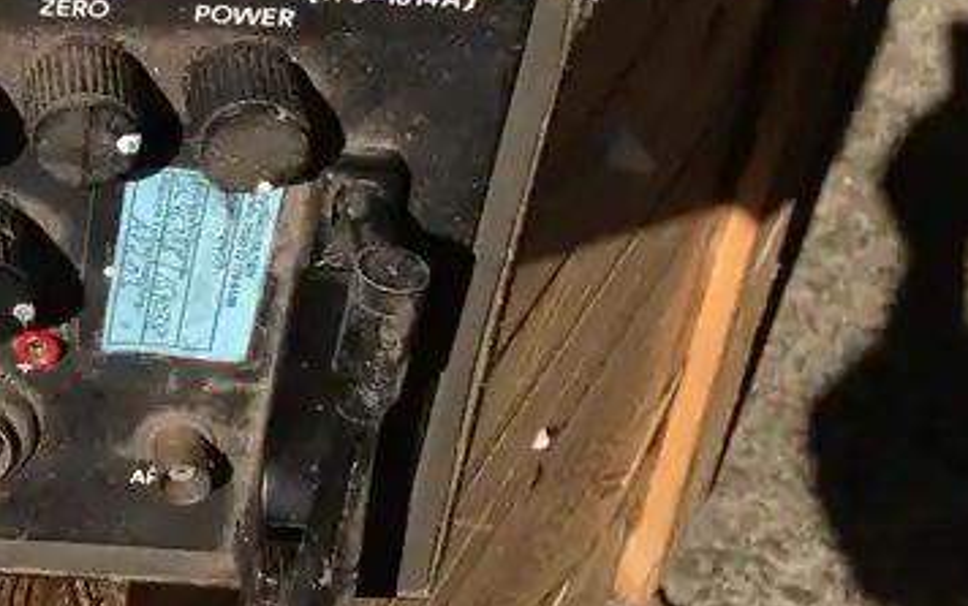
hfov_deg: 18.6
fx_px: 2745
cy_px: 103
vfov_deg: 12.5
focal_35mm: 104
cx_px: -299
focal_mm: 4.28
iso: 50
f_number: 2.4
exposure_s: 1/1592
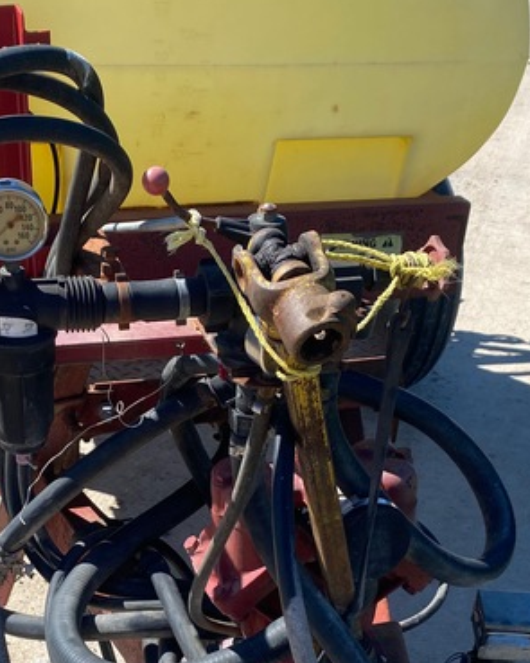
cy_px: 528
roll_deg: -3.0
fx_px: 1079
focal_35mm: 55
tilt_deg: -30.4
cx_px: 169
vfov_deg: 33.2
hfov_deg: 27.4
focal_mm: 4.25
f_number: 1.8
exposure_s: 1/2222
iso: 32
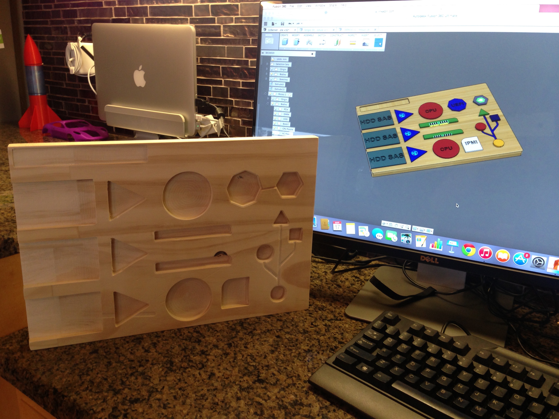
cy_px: 210
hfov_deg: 55.4
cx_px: 280
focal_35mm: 33
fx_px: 533
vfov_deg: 42.9
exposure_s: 1/20
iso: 80
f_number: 2.4
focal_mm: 4.12
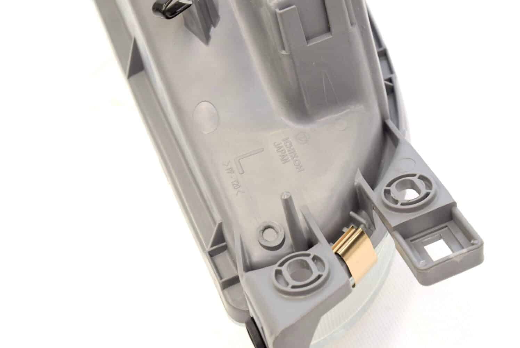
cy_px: 174
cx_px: 260
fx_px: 1193
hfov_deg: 24.6
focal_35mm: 82
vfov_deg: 16.6
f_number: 5.6
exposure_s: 1/80
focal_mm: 55
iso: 400
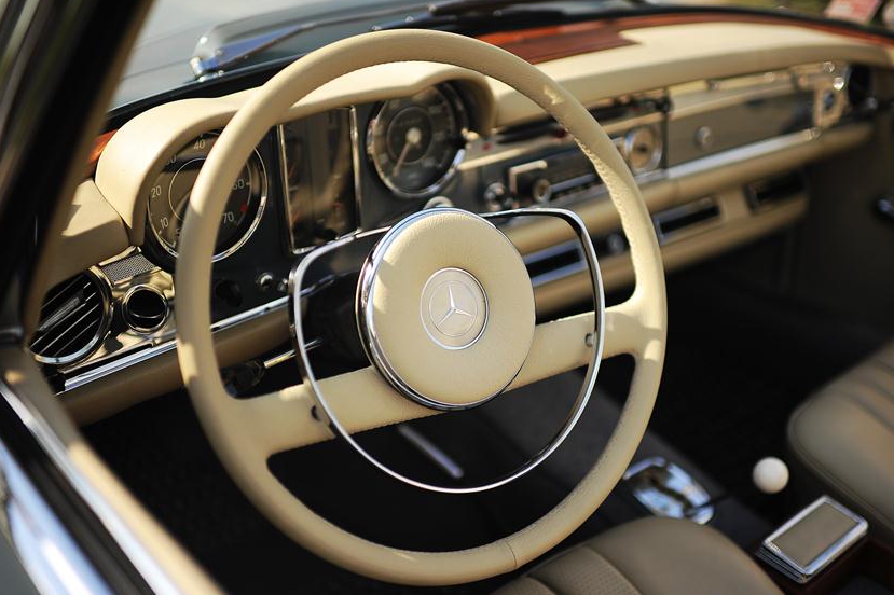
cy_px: 310
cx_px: 464
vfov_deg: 35.0
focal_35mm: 38
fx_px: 943
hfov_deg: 50.7
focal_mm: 35
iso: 100
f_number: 1.4
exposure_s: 1/1600
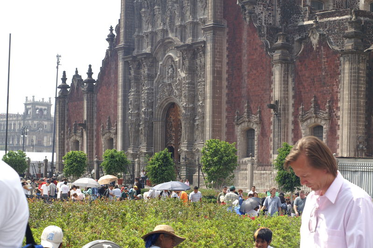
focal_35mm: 75
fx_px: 776
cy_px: 124
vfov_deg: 18.1
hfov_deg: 27.0
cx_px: 186
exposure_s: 1/200
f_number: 8
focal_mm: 50
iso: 100
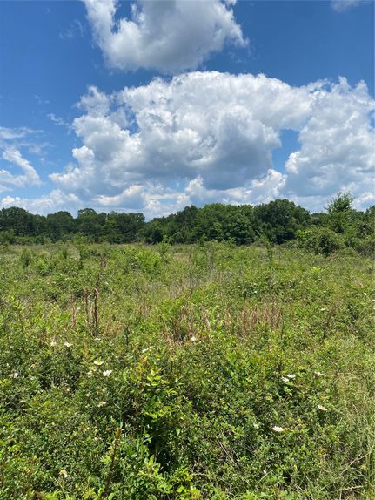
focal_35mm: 26
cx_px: 188
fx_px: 375
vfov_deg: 67.3
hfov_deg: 53.1
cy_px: 250
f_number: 1.8
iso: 32
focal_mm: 4.25
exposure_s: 1/4274
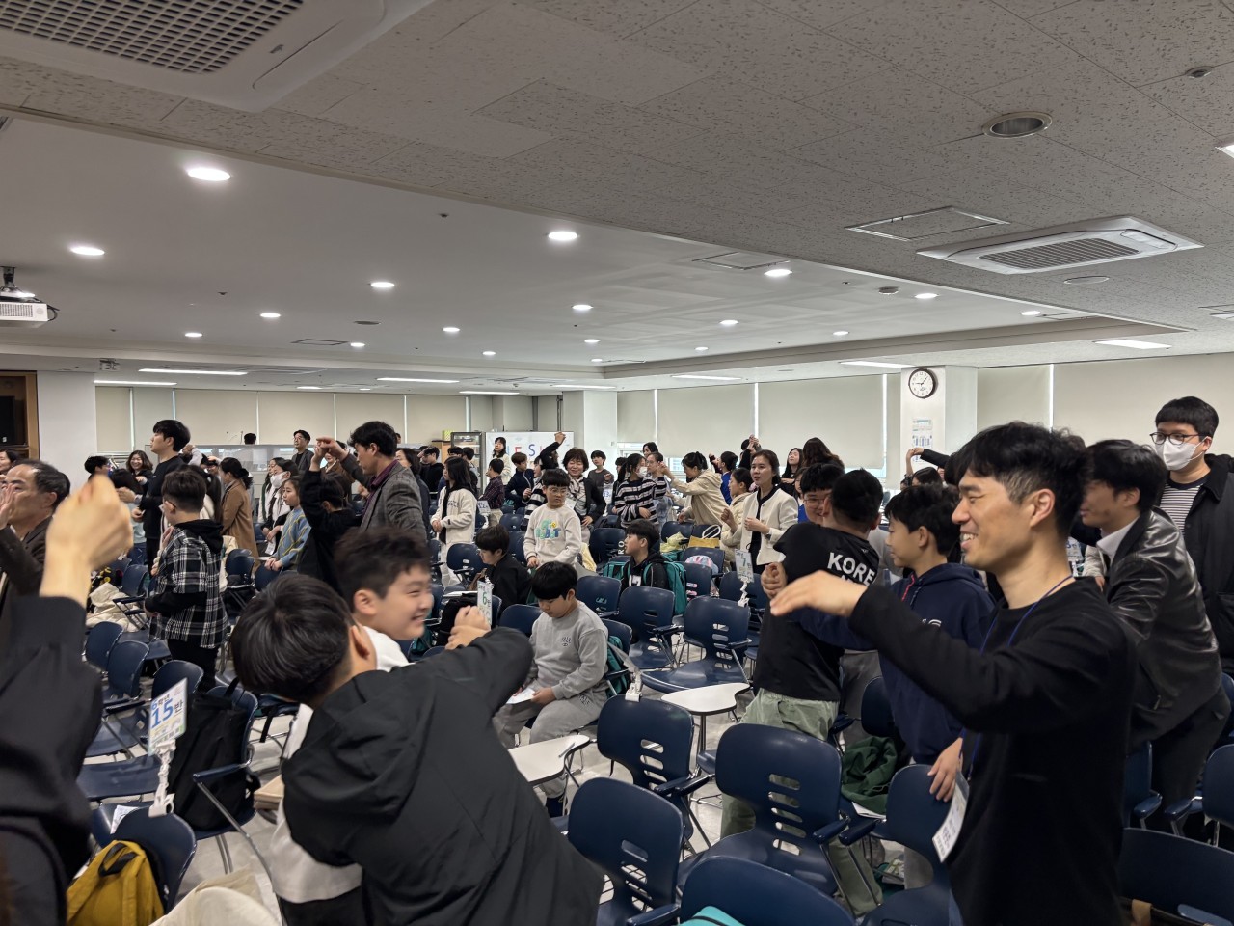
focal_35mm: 26
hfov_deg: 67.3
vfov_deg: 53.1
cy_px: 463
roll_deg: +1.8
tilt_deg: -2.3
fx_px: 927
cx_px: 617
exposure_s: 1/60
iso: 160
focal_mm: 5.96
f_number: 1.6
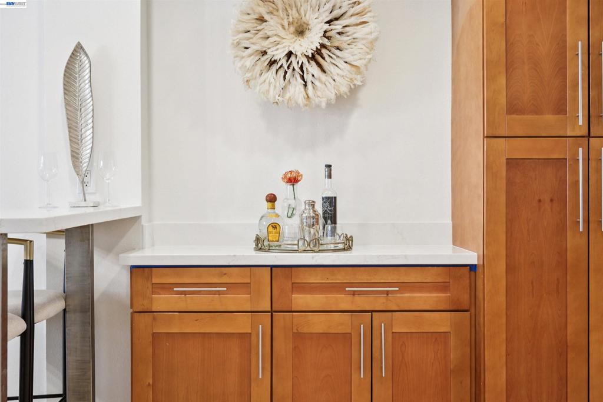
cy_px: 201
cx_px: 302
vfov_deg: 29.9
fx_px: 754
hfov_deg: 43.6
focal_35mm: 45
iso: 400
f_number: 4
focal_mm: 30
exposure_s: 1/50
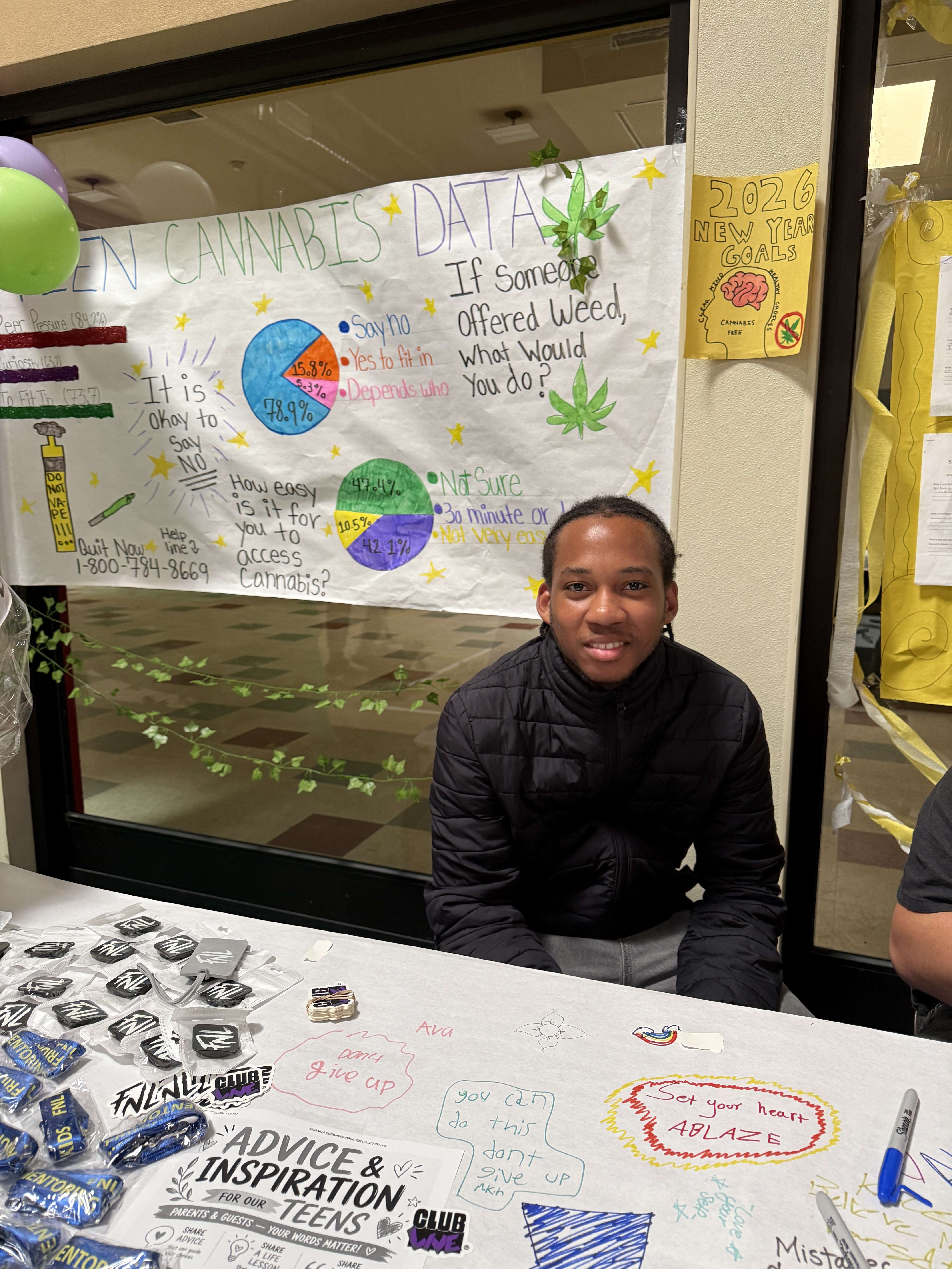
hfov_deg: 56.8
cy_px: 634
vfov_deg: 71.6
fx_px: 880
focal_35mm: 24
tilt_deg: -8.1
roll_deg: +1.2
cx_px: 476
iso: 250
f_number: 1.78
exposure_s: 1/60
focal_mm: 6.76
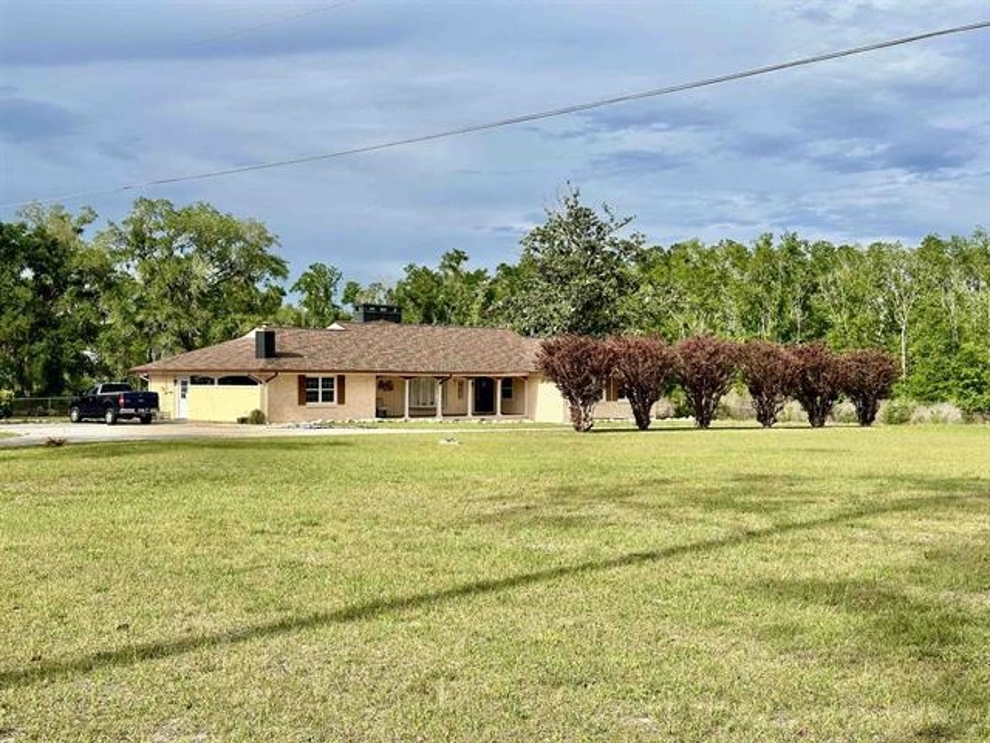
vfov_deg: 30.3
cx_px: 495
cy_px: 372
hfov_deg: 39.7
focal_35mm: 48
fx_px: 1373
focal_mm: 6.86
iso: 64
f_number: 1.78
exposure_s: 1/4566
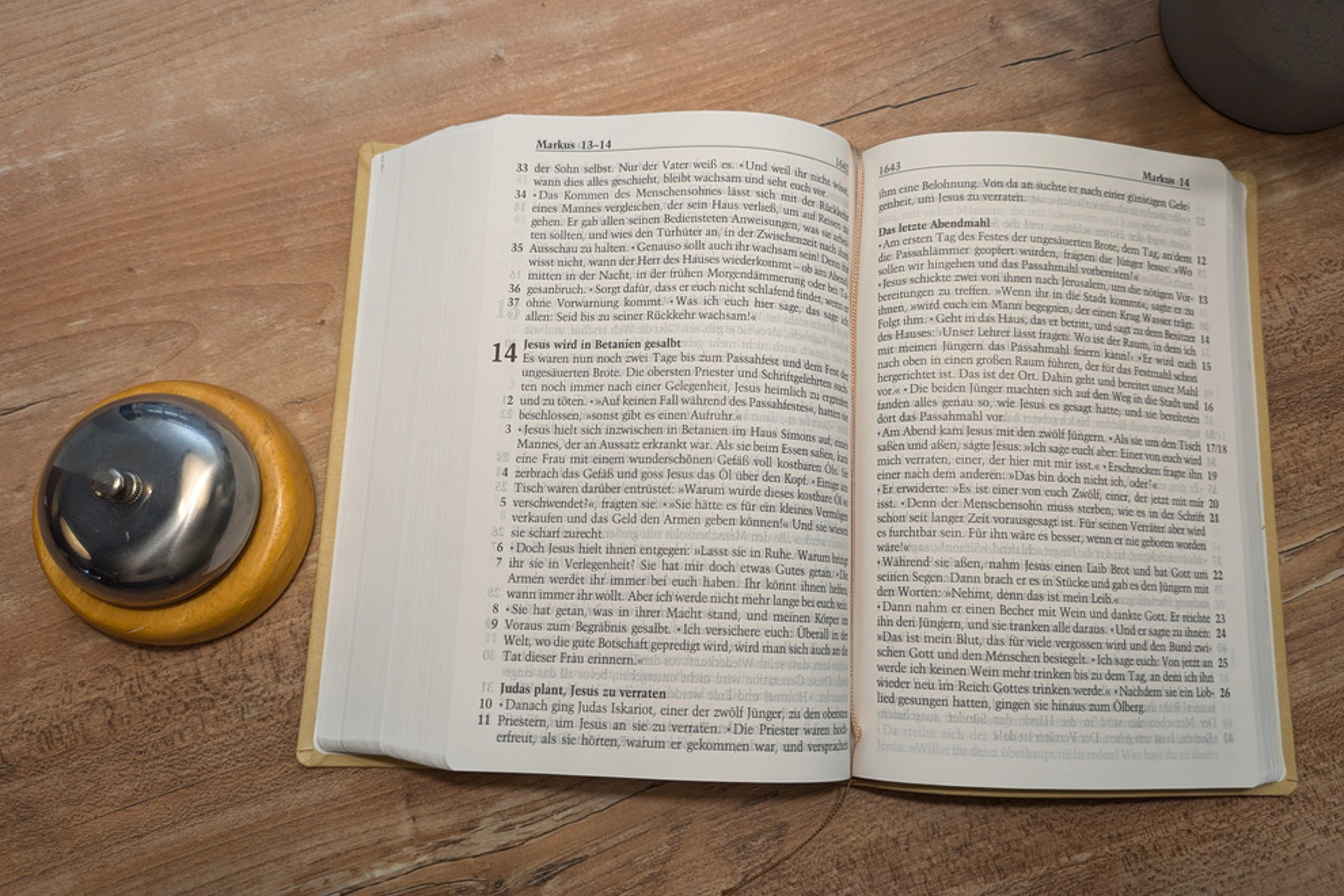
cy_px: 403
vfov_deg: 46.3
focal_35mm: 28
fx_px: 1045
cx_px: 690
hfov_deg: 65.5
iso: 73
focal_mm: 5.43
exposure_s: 1/50
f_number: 1.89
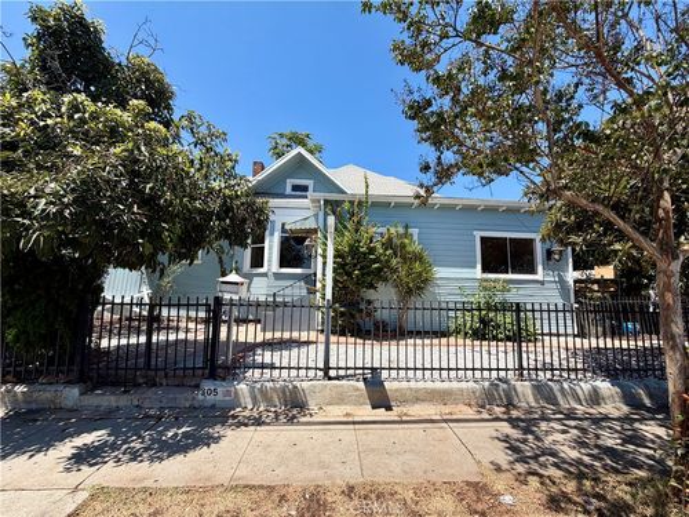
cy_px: 258
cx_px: 344
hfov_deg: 102.1
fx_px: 279
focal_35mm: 14
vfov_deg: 85.7
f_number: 2.2
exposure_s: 1/770
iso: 25
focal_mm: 2.22
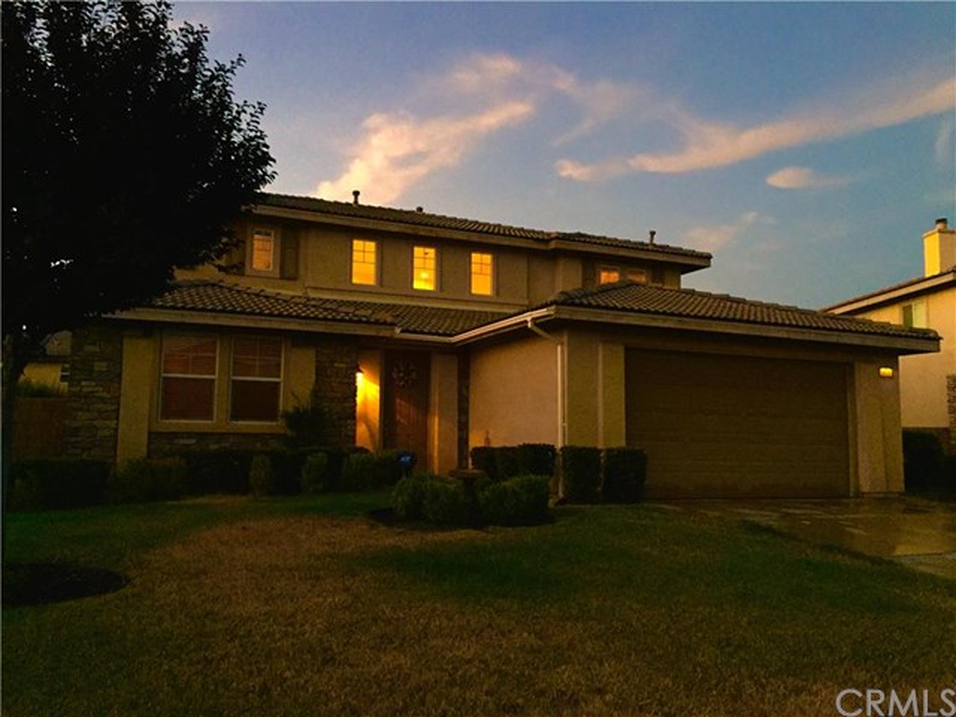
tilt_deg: +6.6
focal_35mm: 29
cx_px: 478
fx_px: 801
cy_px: 358
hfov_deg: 61.7
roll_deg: -1.5
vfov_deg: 48.2
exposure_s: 1/15
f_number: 2.2
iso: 320
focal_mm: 4.15
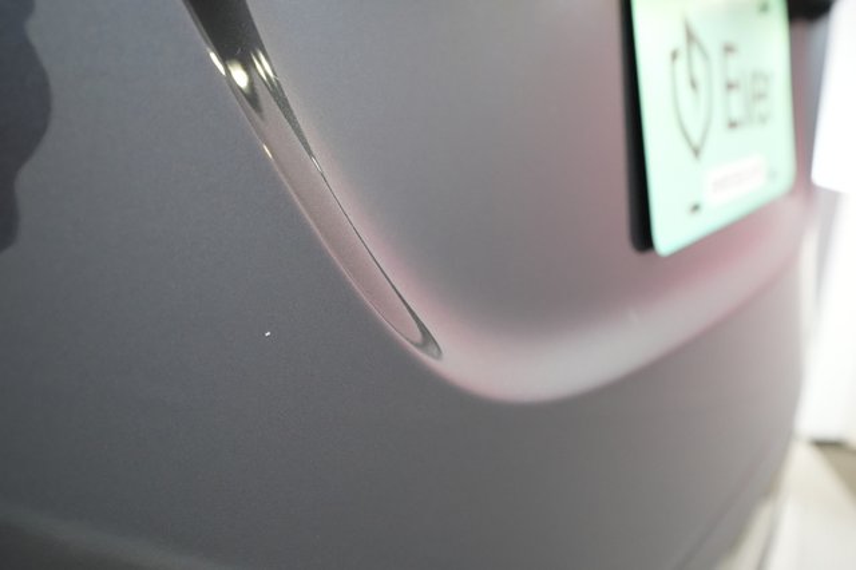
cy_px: 285
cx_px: 428
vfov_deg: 46.4
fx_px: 665
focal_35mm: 28
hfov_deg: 65.5
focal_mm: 28
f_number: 5.6
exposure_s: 1/100
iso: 6400
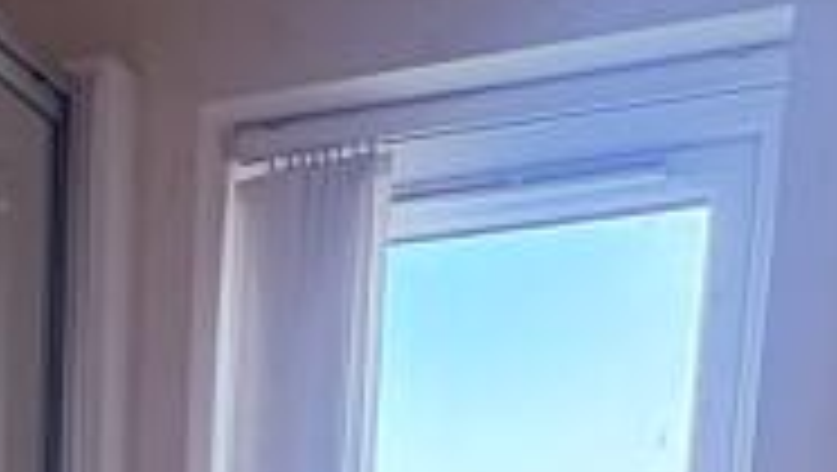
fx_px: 1866
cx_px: -54
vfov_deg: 11.5
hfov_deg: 23.9
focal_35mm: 84
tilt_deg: -12.5
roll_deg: -0.3
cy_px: 1191
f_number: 2.2
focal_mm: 2.22
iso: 125
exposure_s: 1/123
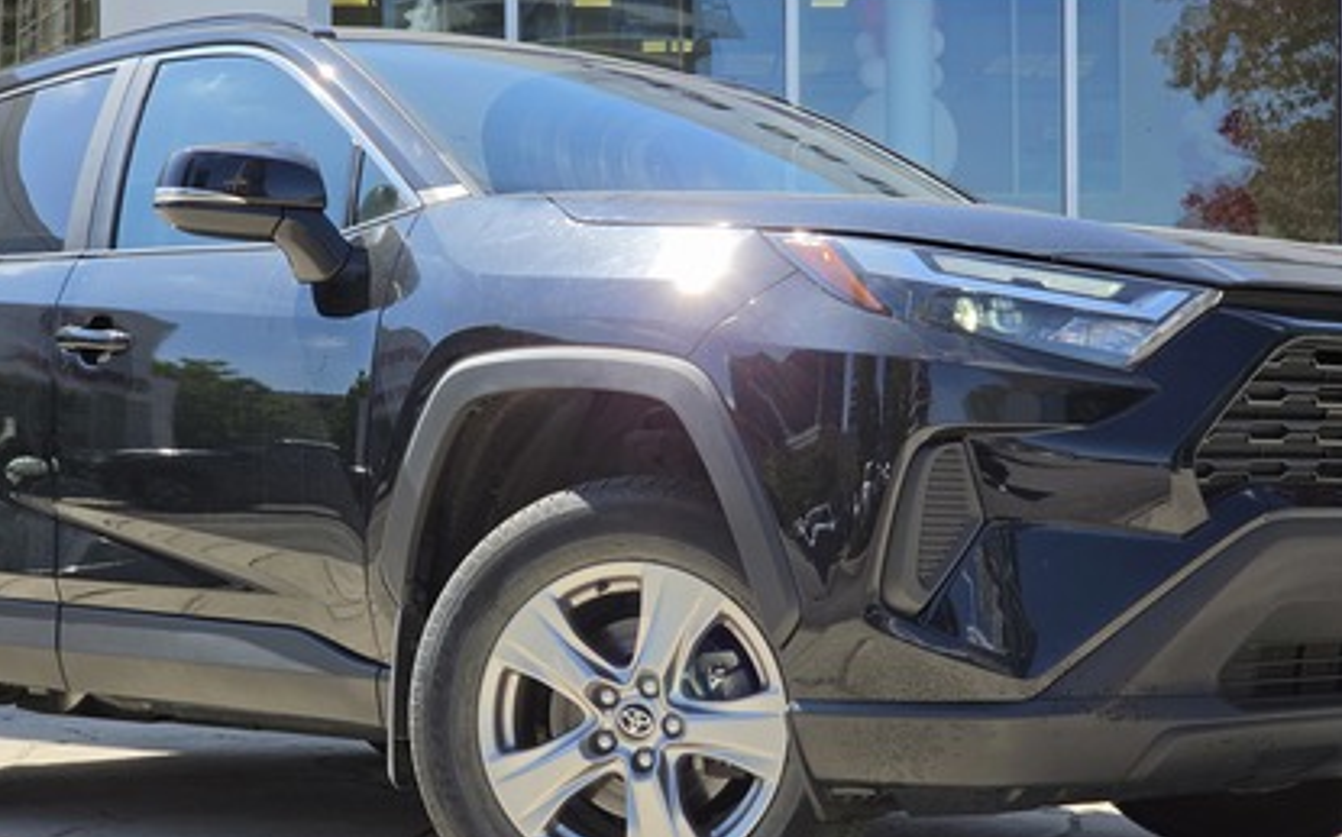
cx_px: 666
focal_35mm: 74
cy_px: 490
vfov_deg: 17.6
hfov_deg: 27.9
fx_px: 2705
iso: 25
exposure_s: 1/596
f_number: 2.4
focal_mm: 7
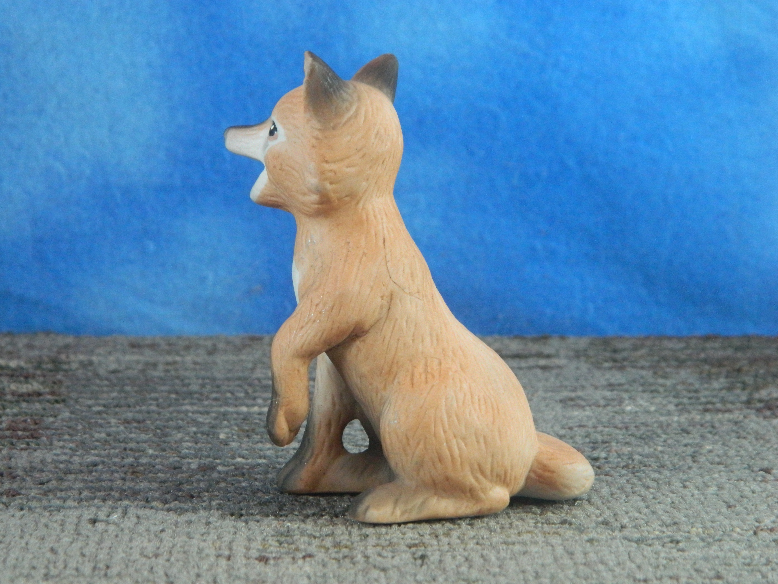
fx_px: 1888
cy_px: 292
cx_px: 389
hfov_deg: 23.3
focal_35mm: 84
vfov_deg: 17.6
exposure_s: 1/25
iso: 400
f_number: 4.2
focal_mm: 15.1
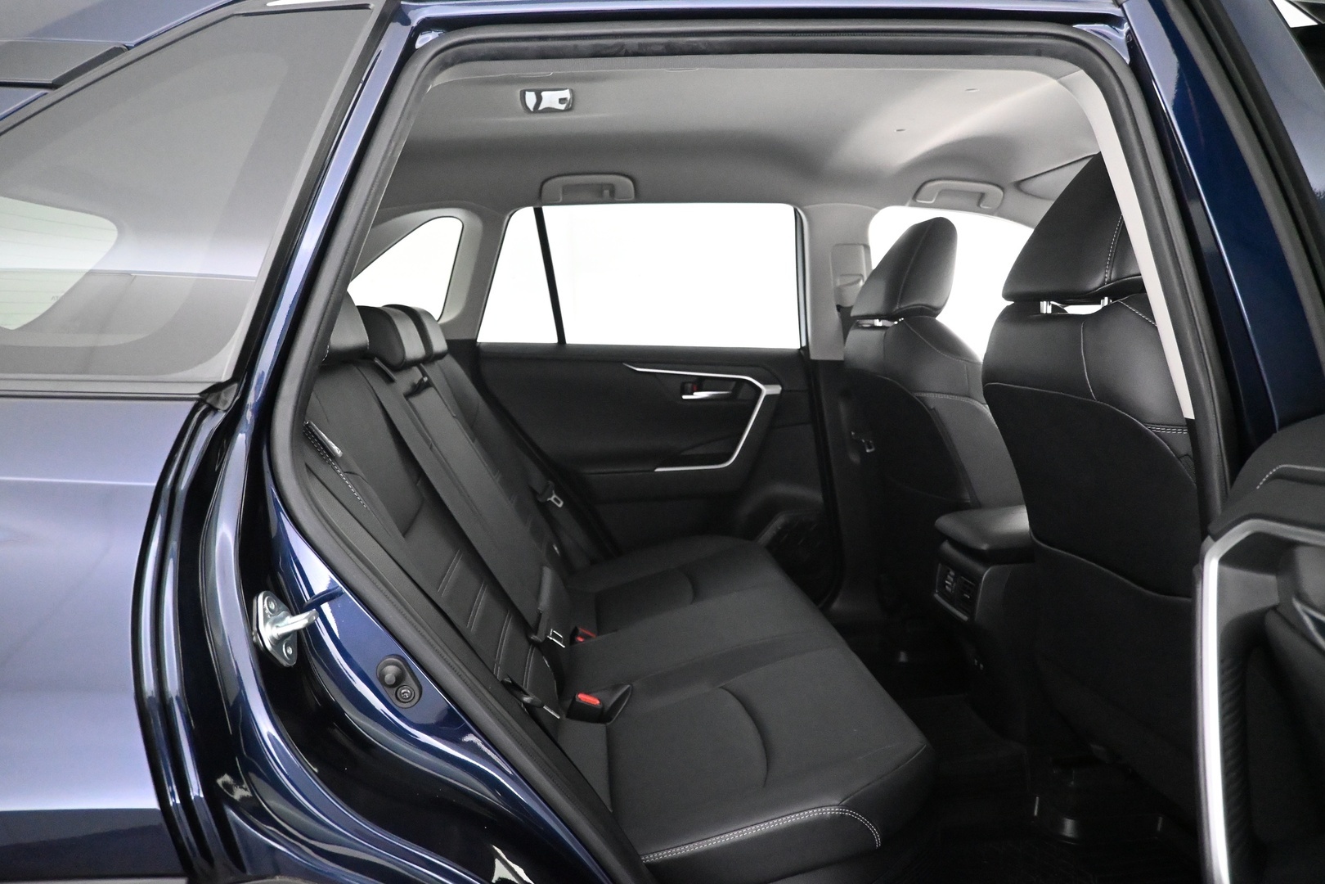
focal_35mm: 24
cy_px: 442
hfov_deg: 73.7
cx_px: 662
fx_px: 883
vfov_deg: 53.1
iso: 8000
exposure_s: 1/60
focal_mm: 16
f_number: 3.5
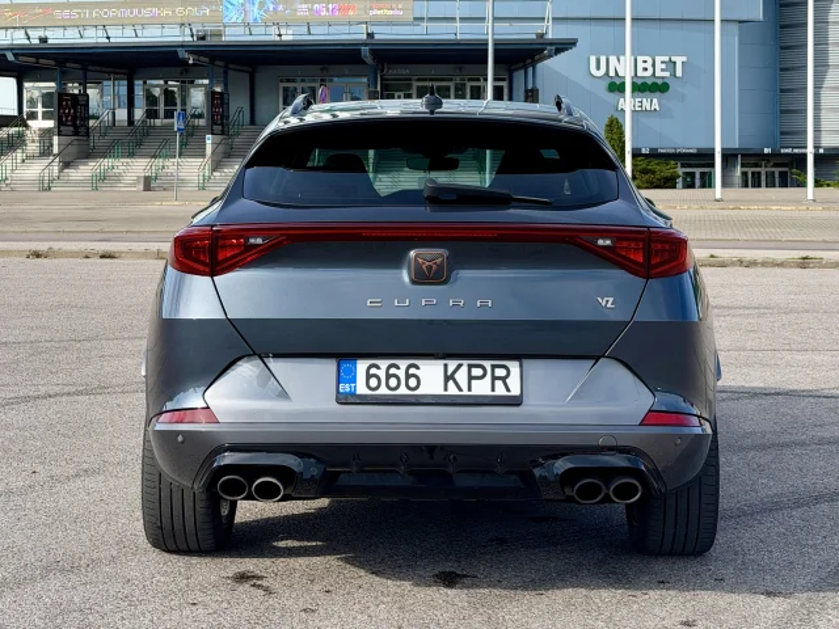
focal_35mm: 48
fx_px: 1163
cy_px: 314
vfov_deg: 30.3
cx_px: 420
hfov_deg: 39.7
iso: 64
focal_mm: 6.76
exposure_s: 1/2976
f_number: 1.78
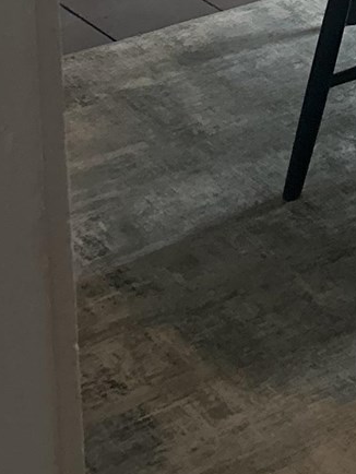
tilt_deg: -7.9
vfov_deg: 12.7
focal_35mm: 138
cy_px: -445
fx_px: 1890
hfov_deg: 9.7
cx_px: 808
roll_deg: -0.4
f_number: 1.5
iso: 160
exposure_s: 1/60
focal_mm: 5.7
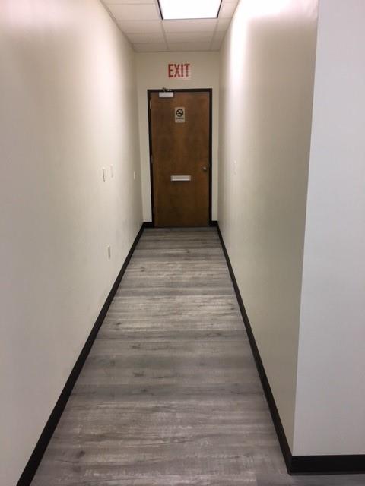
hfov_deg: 48.2
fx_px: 408
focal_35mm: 29
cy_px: 243
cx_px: 182
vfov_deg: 61.7
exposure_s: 1/30
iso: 40
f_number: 2.2
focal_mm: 4.15
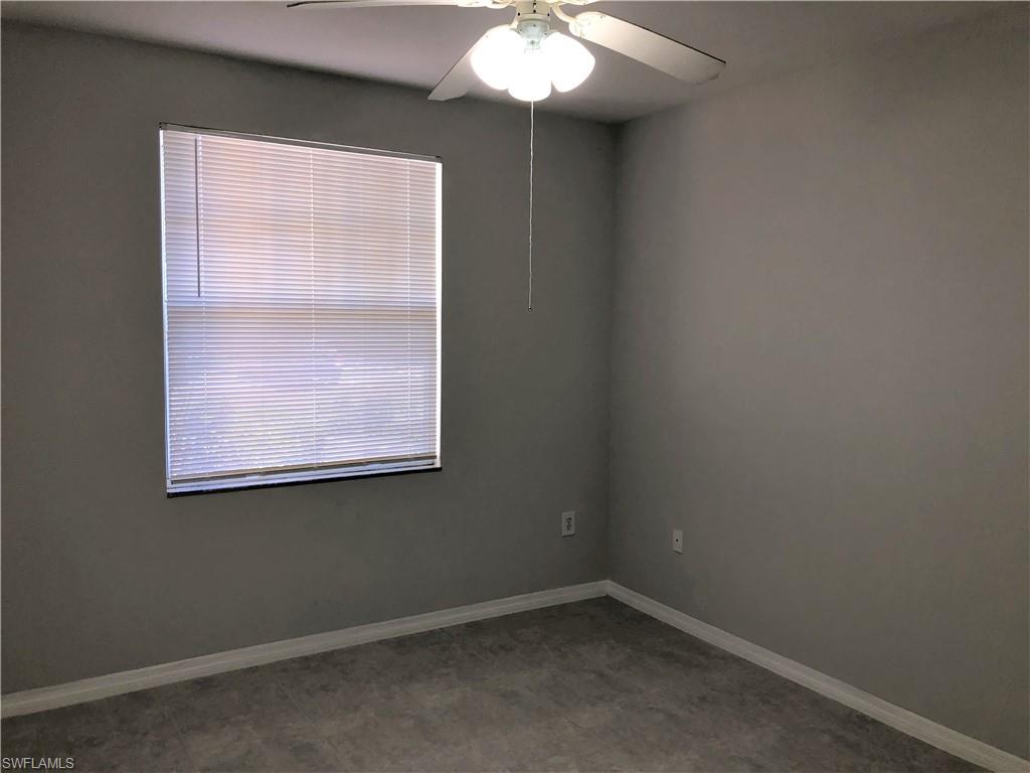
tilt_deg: -6.4
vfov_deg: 49.7
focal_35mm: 28
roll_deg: -1.7
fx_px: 833
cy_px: 386
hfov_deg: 63.4
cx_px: 515
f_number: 1.8
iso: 50
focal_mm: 3.99
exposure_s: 1/90
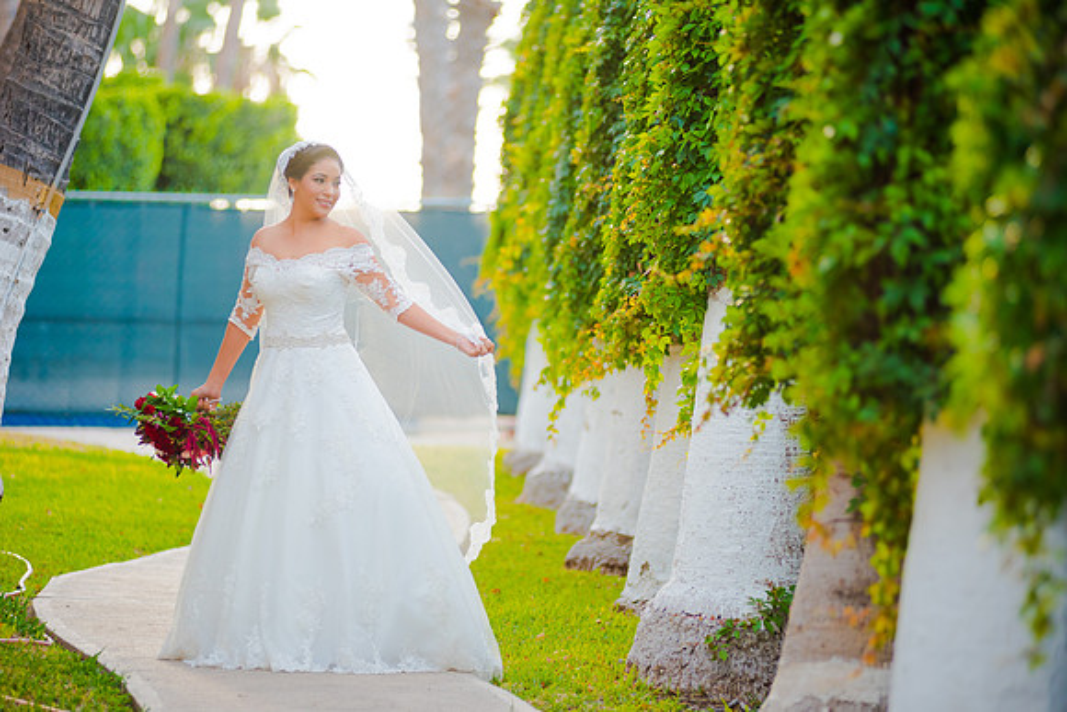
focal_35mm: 185
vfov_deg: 7.4
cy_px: 356
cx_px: 534
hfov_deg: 11.1
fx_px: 5484
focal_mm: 185
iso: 320
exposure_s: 1/640
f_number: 2.8
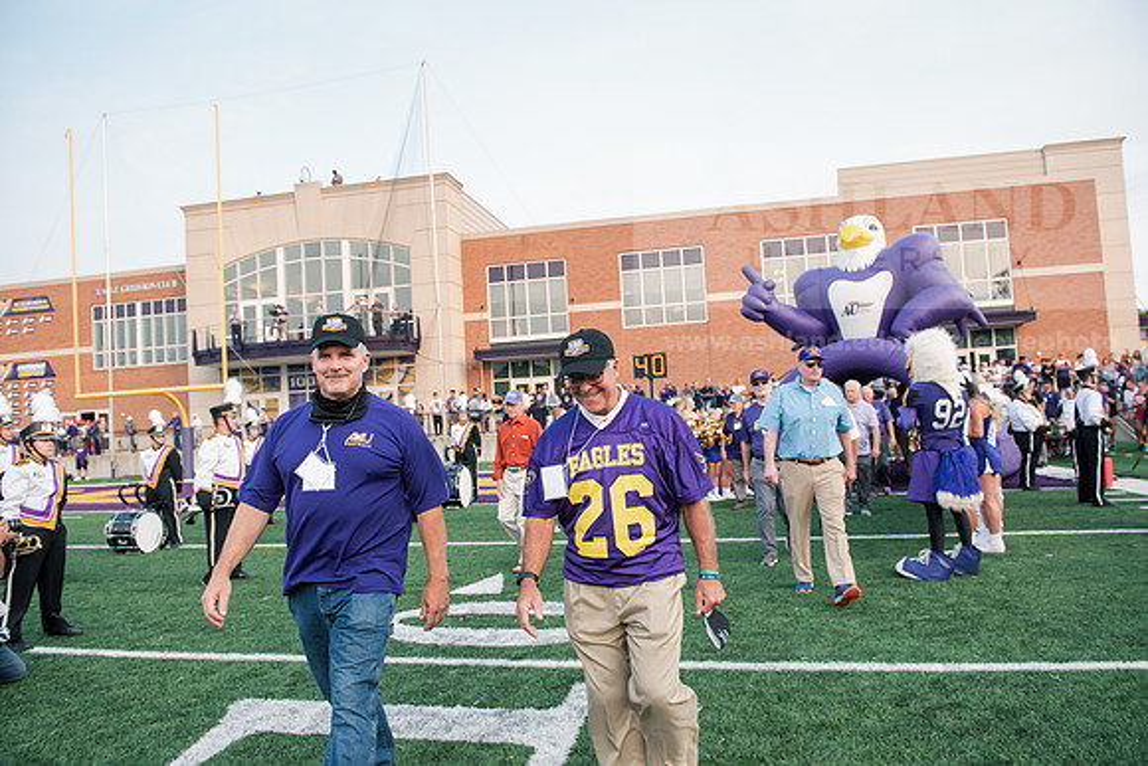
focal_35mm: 26
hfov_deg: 69.4
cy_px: 383
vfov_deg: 49.6
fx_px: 829
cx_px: 574
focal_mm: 26
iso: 640
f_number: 4.5
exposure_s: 1/400
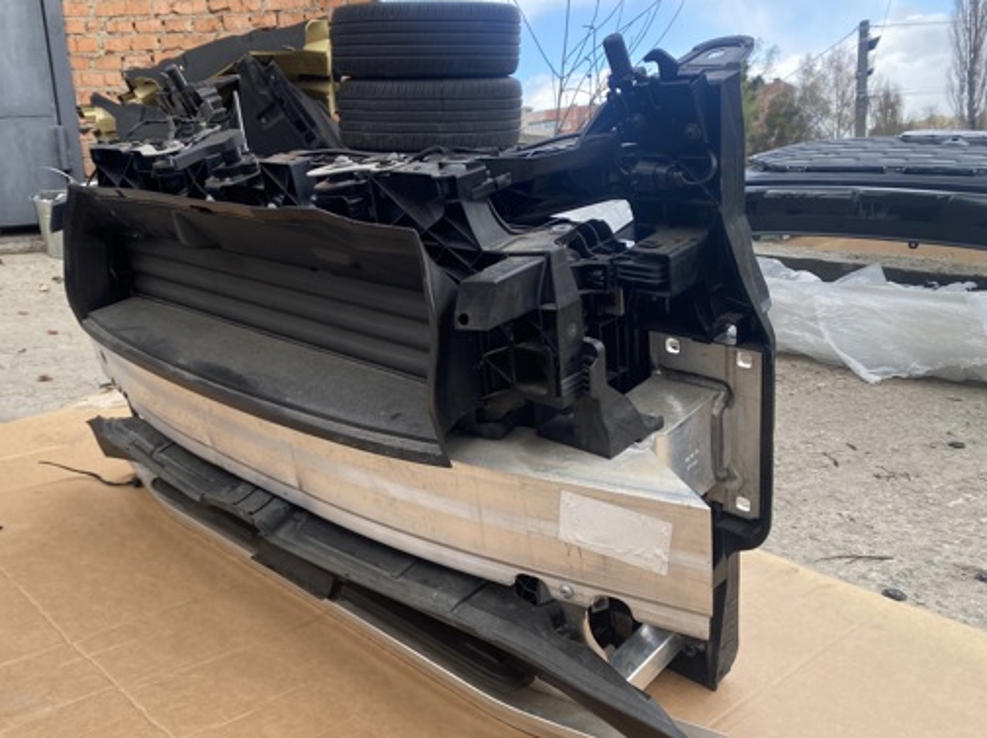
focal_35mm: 33
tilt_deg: -11.7
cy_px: 422
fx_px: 940
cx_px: 405
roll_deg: +5.3
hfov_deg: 55.1
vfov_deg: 42.8
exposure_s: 1/315
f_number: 1.8
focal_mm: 4.25
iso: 32
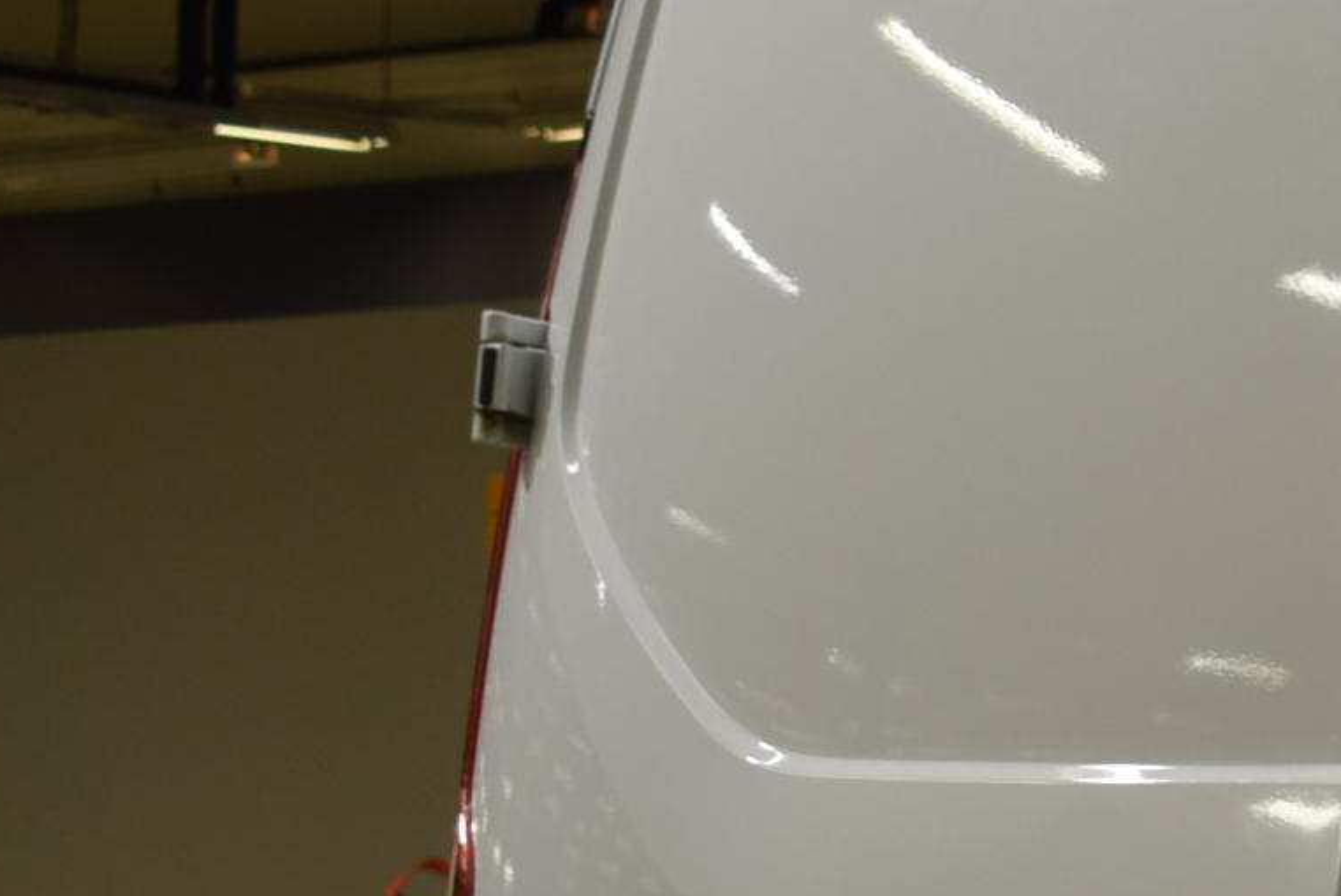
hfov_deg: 11.4
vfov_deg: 8.3
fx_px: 6149
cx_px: 2524
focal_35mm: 165
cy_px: 1040
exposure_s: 1/80
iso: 400
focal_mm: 28
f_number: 4.2
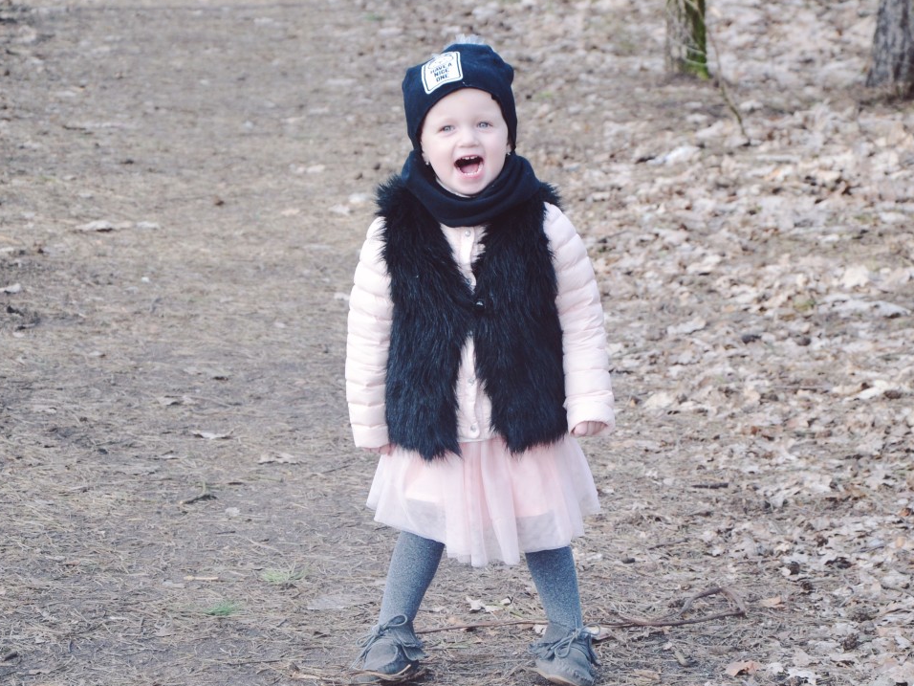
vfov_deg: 10.6
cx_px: 482
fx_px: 3697
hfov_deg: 14.1
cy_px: 365
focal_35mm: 140
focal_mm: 80
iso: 400
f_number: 5.3
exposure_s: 1/125
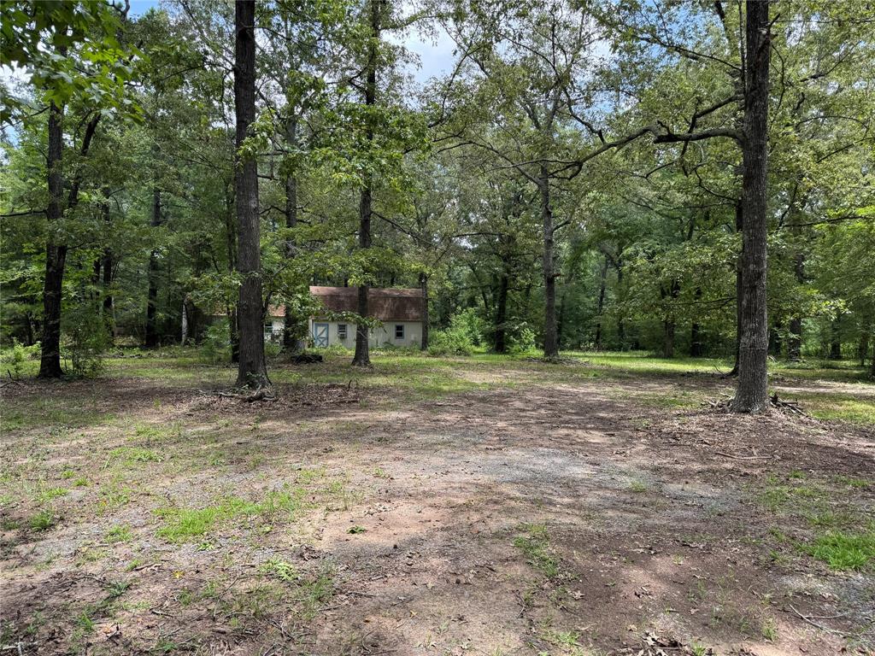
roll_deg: -1.1
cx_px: 438
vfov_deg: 56.8
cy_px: 328
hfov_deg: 71.6
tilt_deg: -1.8
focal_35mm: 24
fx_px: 607
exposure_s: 1/730
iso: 80
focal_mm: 6.76
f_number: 1.78
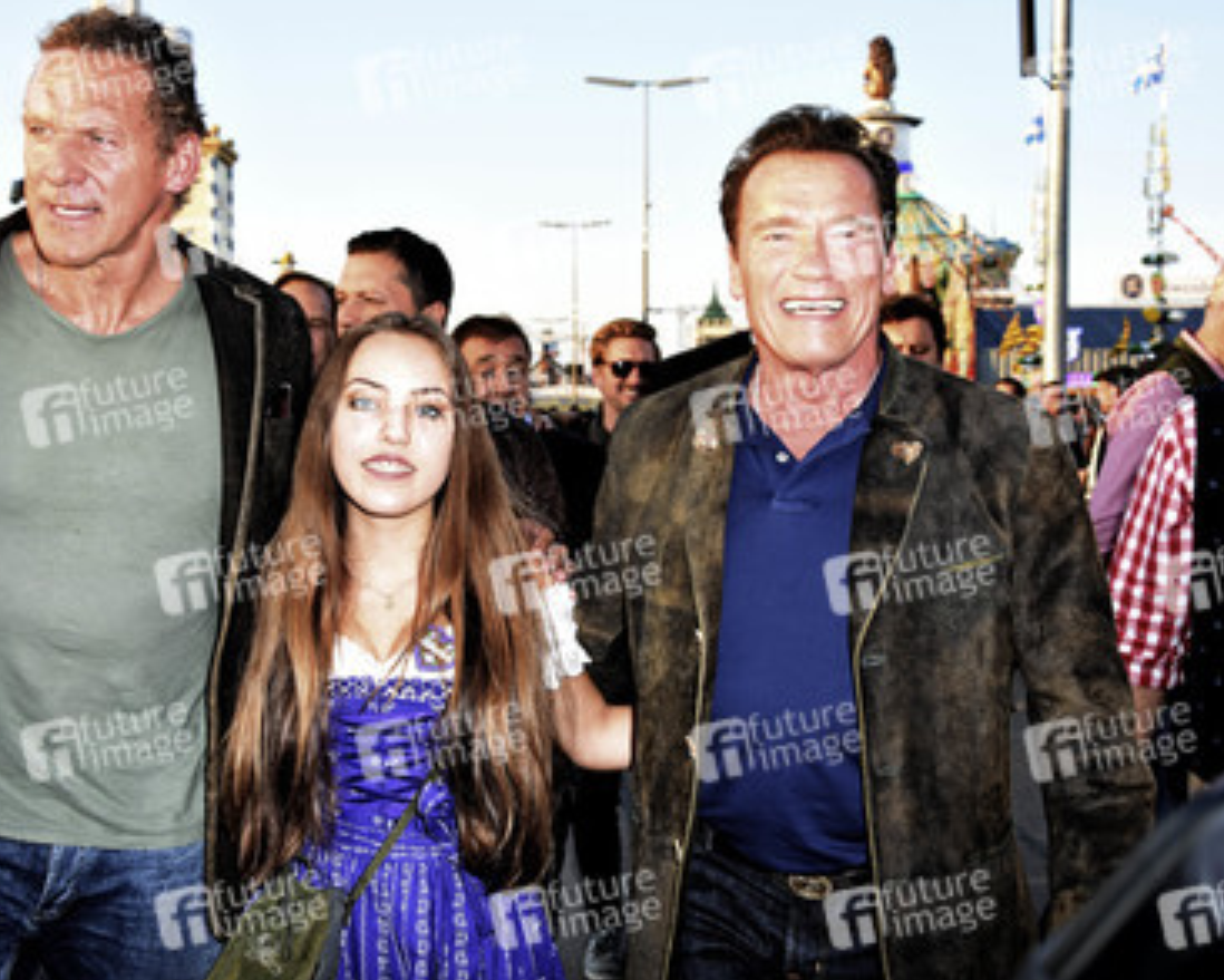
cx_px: 487
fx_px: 1884
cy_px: 492
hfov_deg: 35.9
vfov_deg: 29.2
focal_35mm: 52
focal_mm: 30
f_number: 6.3
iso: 250
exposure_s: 1/160
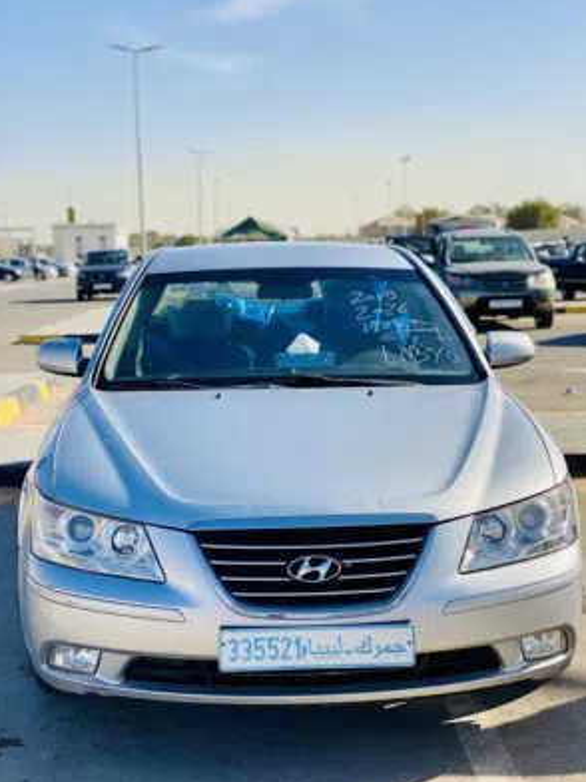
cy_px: 393
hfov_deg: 27.5
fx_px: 1196
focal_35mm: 53
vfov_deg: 36.2
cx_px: 291
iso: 20
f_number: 2
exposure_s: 1/1776
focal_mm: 6
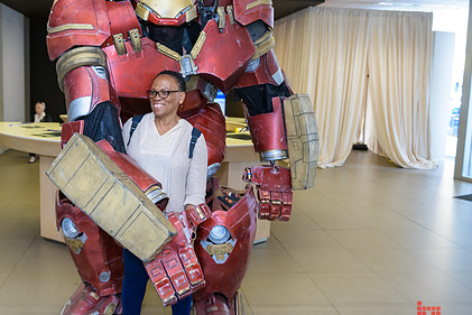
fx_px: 525
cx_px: 172
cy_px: 143
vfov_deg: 33.4
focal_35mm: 40
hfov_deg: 47.9
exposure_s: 1/125
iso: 800
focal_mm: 29
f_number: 3.2
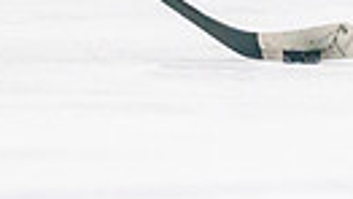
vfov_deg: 0.7
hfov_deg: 1.3
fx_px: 15235
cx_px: -288
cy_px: -61
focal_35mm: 1626
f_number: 2.8
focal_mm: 200
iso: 3200
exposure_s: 1/1250
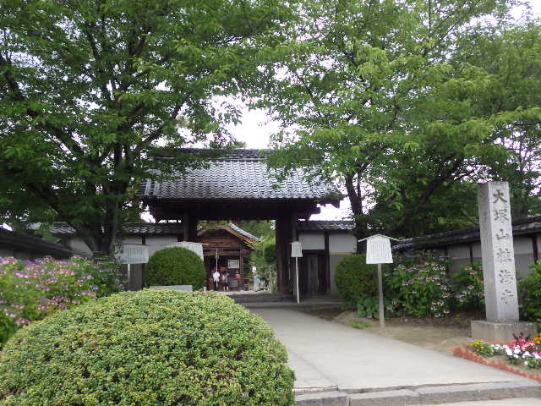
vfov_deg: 42.9
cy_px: 203
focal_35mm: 33
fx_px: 516
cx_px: 270
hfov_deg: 55.4
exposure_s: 1/125
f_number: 3.3
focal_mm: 5.9
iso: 125
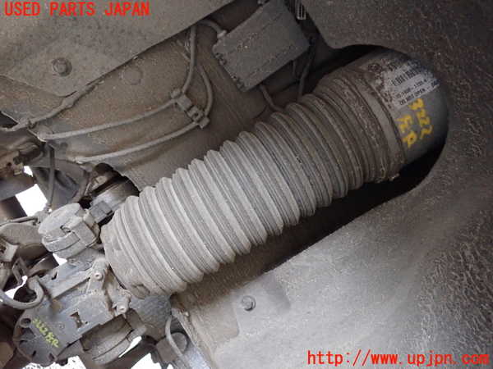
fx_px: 427
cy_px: 184
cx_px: 246
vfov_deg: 46.8
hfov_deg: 60.0
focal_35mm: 30
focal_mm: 5.4
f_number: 2.3
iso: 800
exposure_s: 1/30
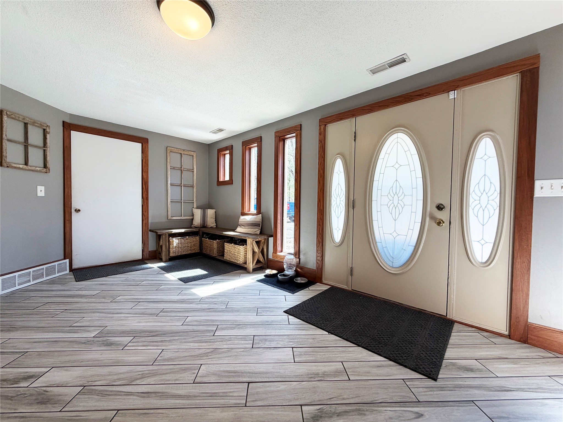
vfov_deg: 85.7
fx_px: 228
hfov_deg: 102.1
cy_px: 211
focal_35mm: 14
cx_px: 282
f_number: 2.2
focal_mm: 2.22
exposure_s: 1/120
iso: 125
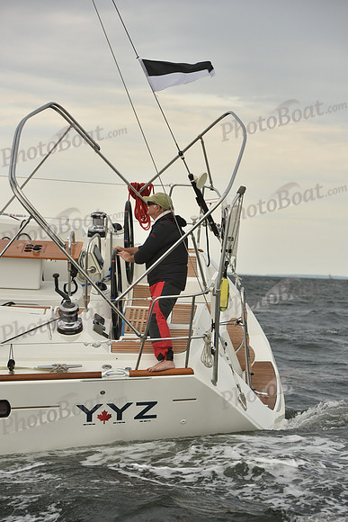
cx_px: 174
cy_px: 261
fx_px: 1681
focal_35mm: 116
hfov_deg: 11.8
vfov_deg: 17.6
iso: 500
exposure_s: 1/640
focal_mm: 116
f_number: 6.3
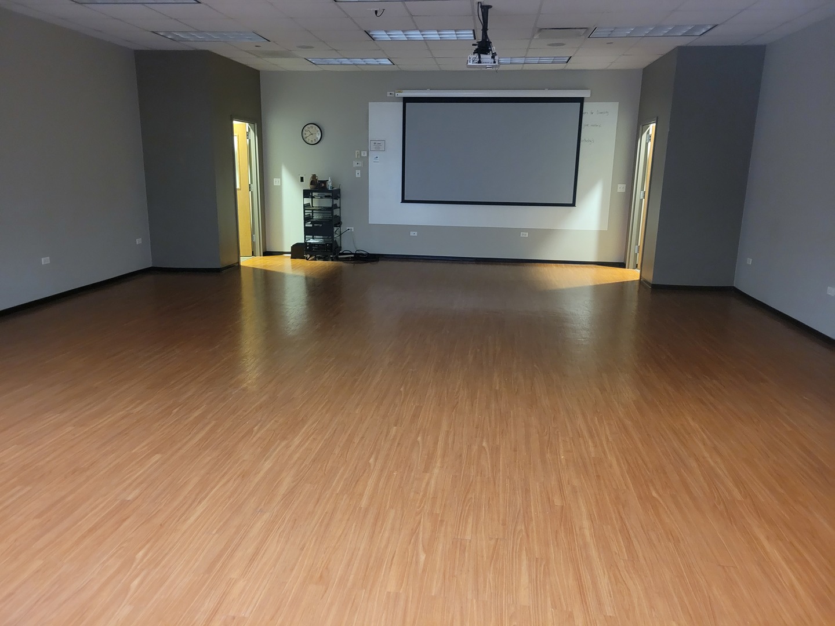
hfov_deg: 67.3
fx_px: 627
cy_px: 313
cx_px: 418
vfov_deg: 53.1
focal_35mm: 26
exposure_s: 1/24
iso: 800
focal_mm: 5.4
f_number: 1.8
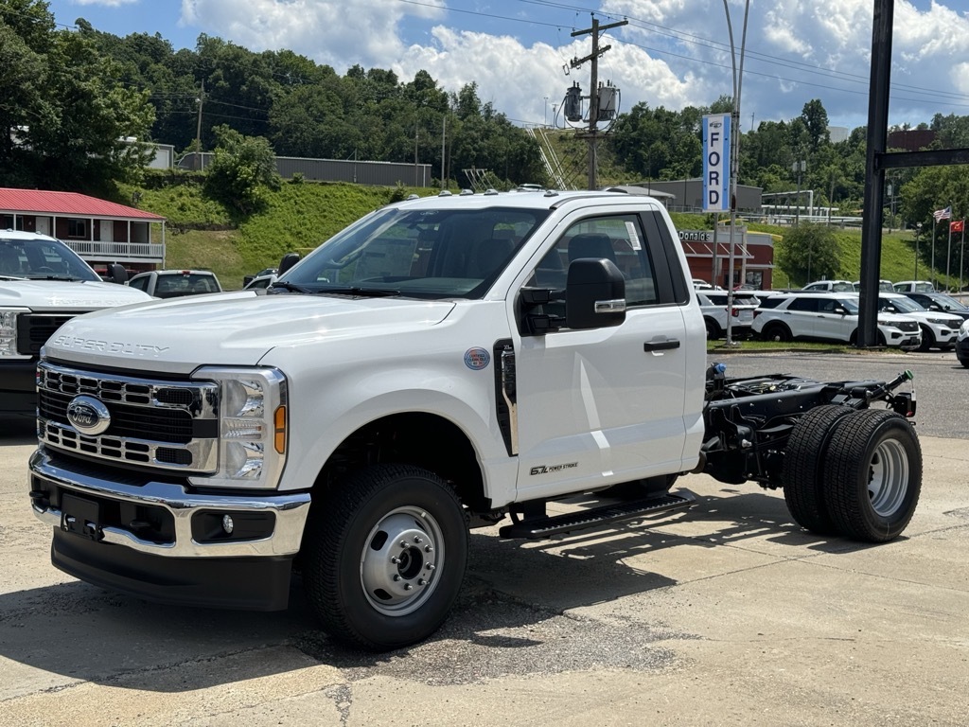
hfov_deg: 39.7
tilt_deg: -2.4
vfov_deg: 30.3
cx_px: 484
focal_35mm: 48
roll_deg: -0.9
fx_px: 1344
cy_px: 364
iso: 64
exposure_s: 1/5848
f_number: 1.78
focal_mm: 6.76
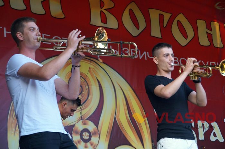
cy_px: 74
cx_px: 112
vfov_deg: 13.0
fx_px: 655
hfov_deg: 19.5
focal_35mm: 105
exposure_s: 1/160
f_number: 5.6
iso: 800
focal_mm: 70
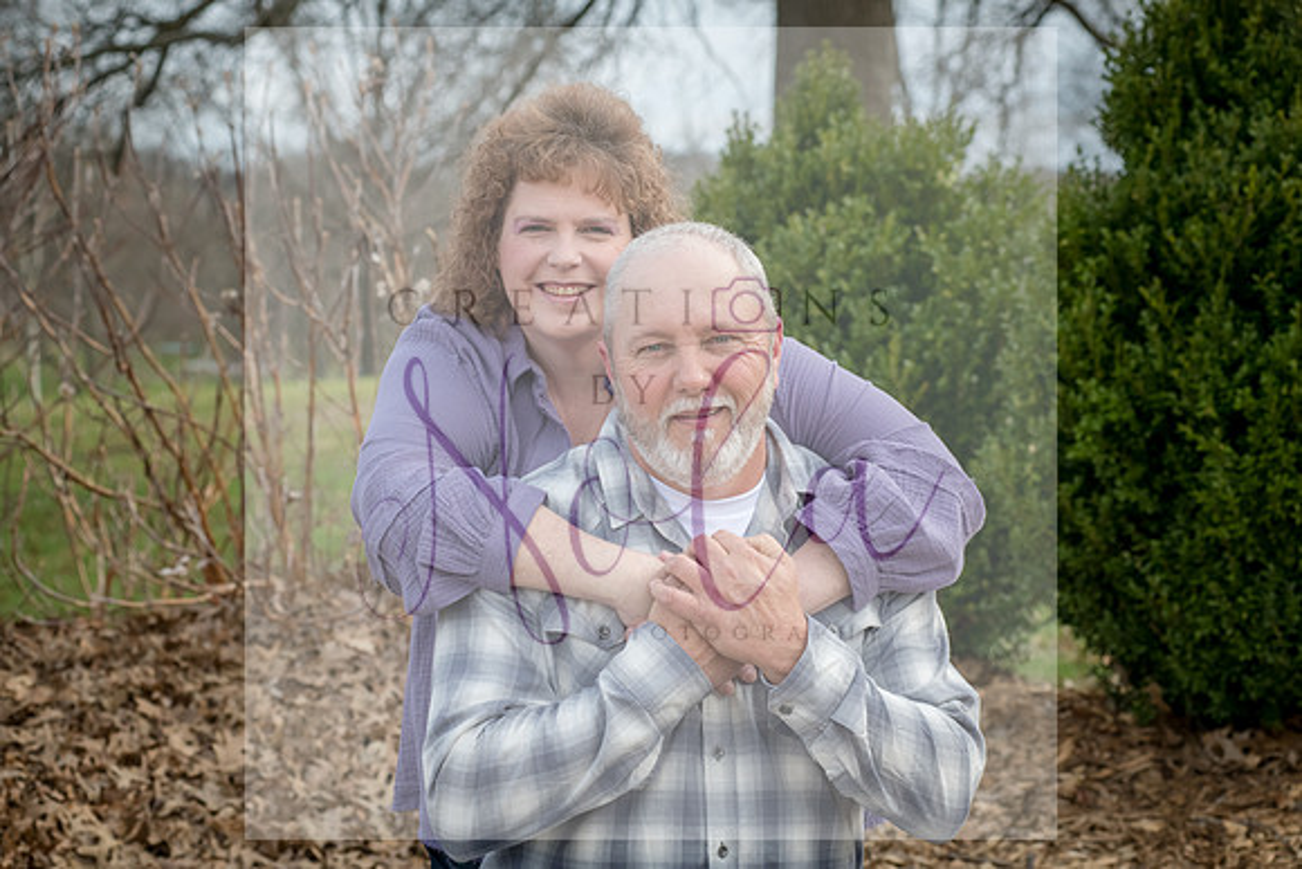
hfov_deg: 23.6
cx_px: 651
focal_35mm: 86
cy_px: 434
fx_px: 3111
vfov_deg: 15.9
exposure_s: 1/500
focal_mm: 86
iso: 400
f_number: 8
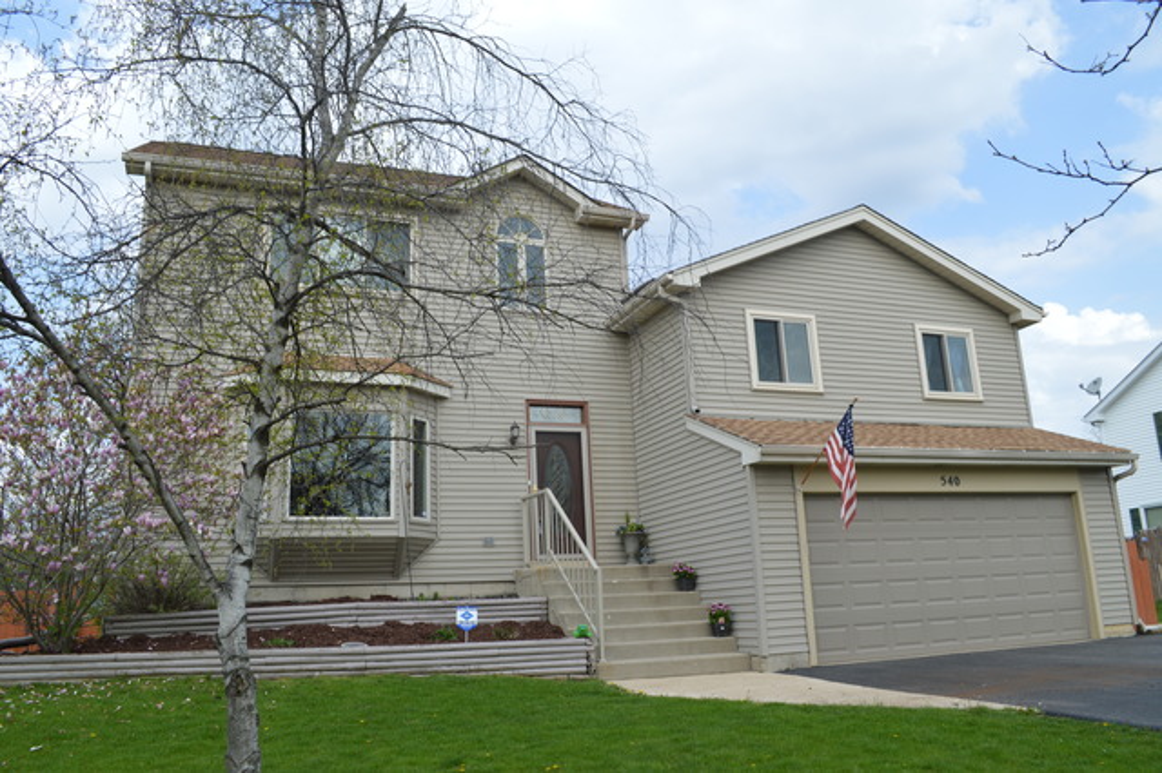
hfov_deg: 67.4
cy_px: 386
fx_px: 871
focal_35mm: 27
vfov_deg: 47.9
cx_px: 581
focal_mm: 18
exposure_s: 1/200
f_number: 7.1
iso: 100
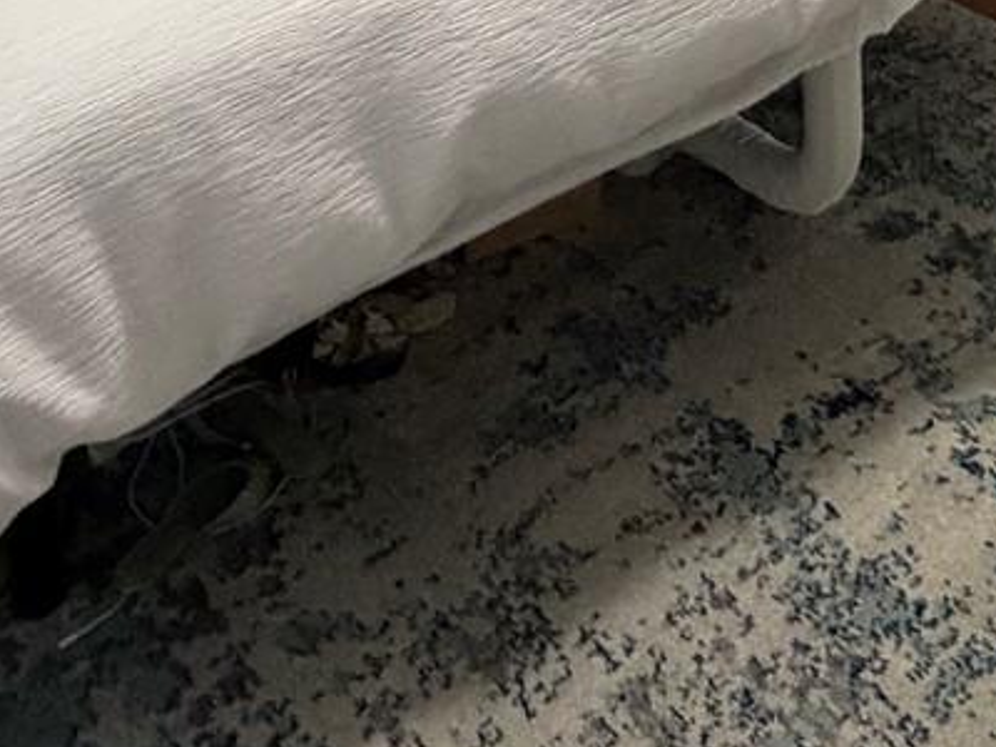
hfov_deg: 33.8
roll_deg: -0.5
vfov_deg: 21.1
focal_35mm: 56
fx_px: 1611
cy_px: -438
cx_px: 715
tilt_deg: -14.7
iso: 500
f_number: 2.2
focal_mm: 2.22
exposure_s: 1/60
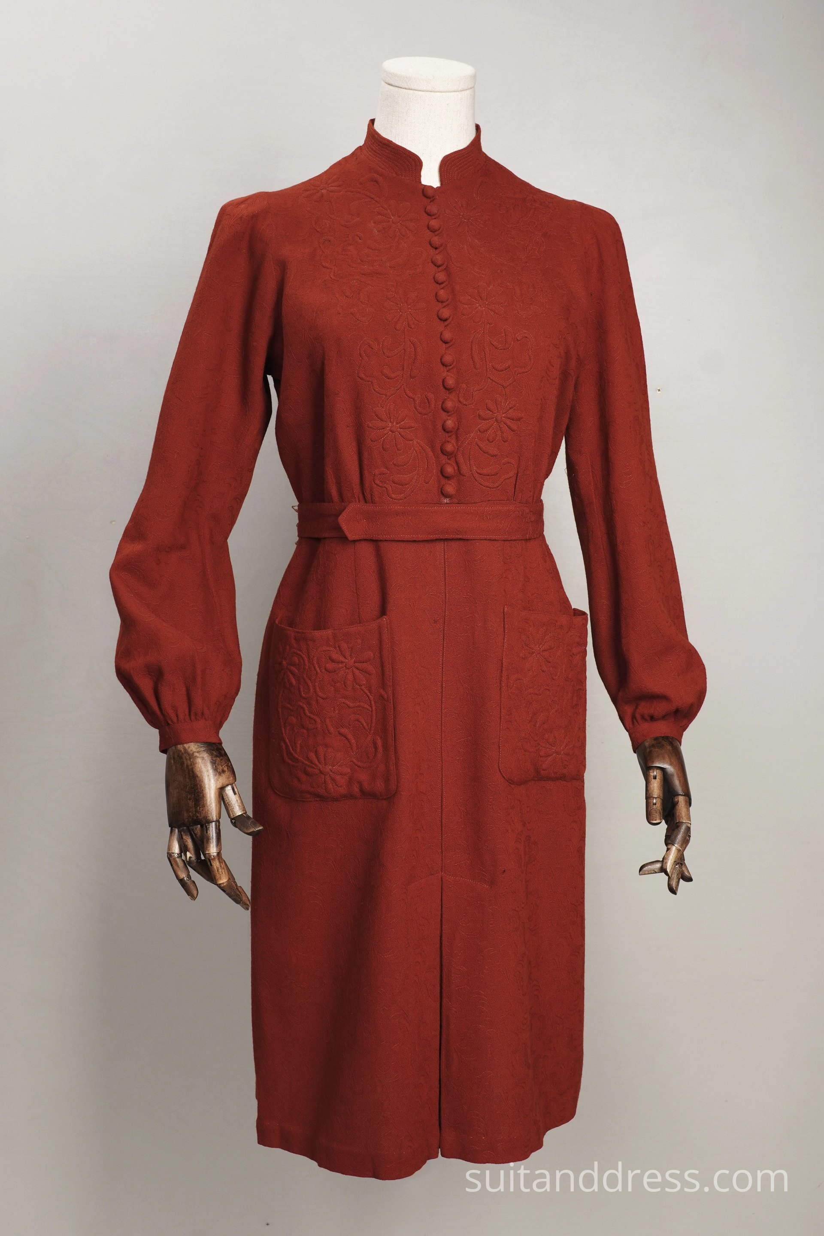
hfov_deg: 28.1
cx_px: 412
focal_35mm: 48
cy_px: 618
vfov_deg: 41.1
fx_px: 1648
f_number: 8
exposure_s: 1/20
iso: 320
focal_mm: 32
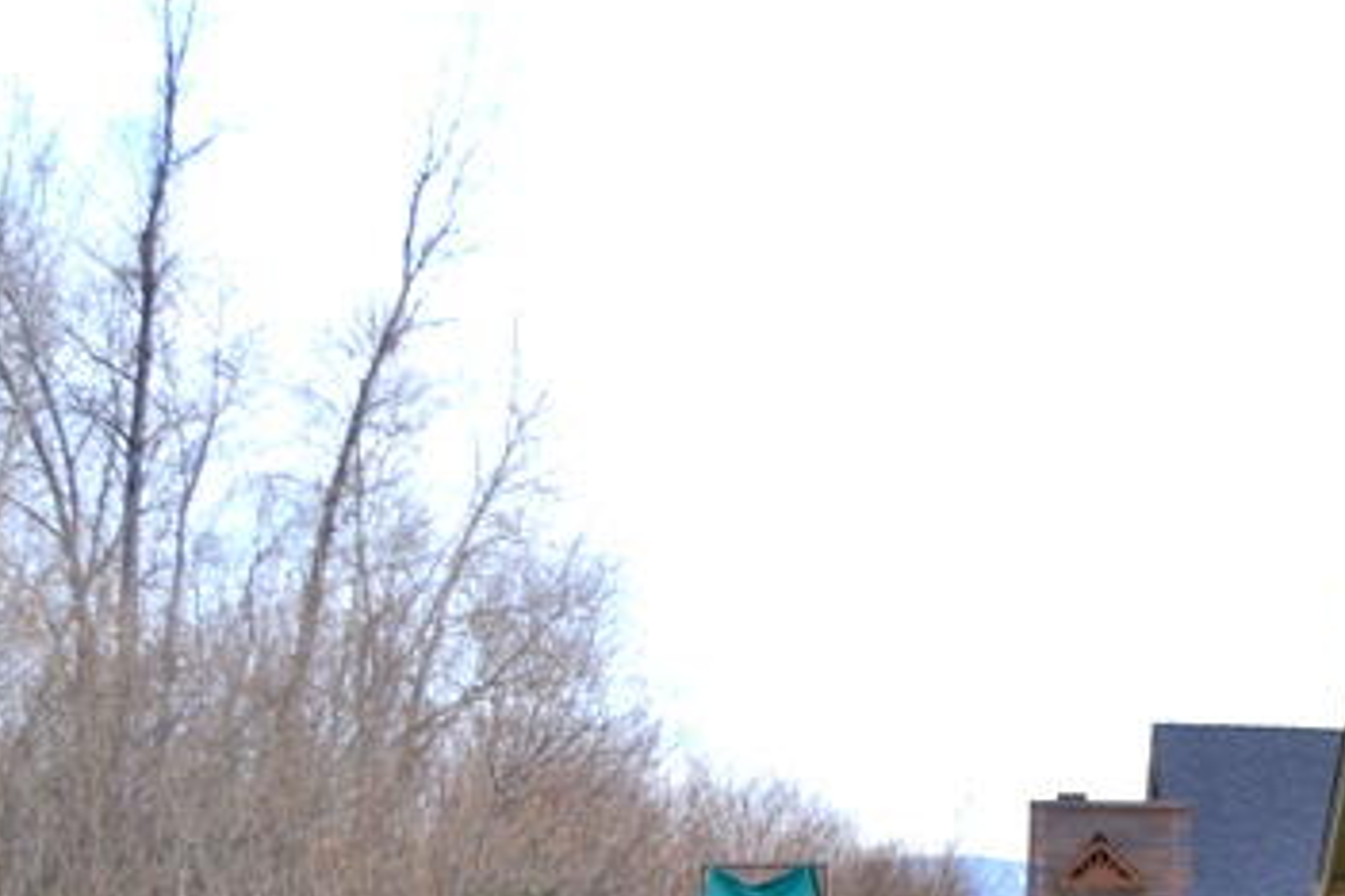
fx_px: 3101
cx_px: 1920
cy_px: 1267
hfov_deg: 21.3
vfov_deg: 15.4
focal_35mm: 83
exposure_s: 1/125
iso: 100
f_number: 4
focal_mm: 18
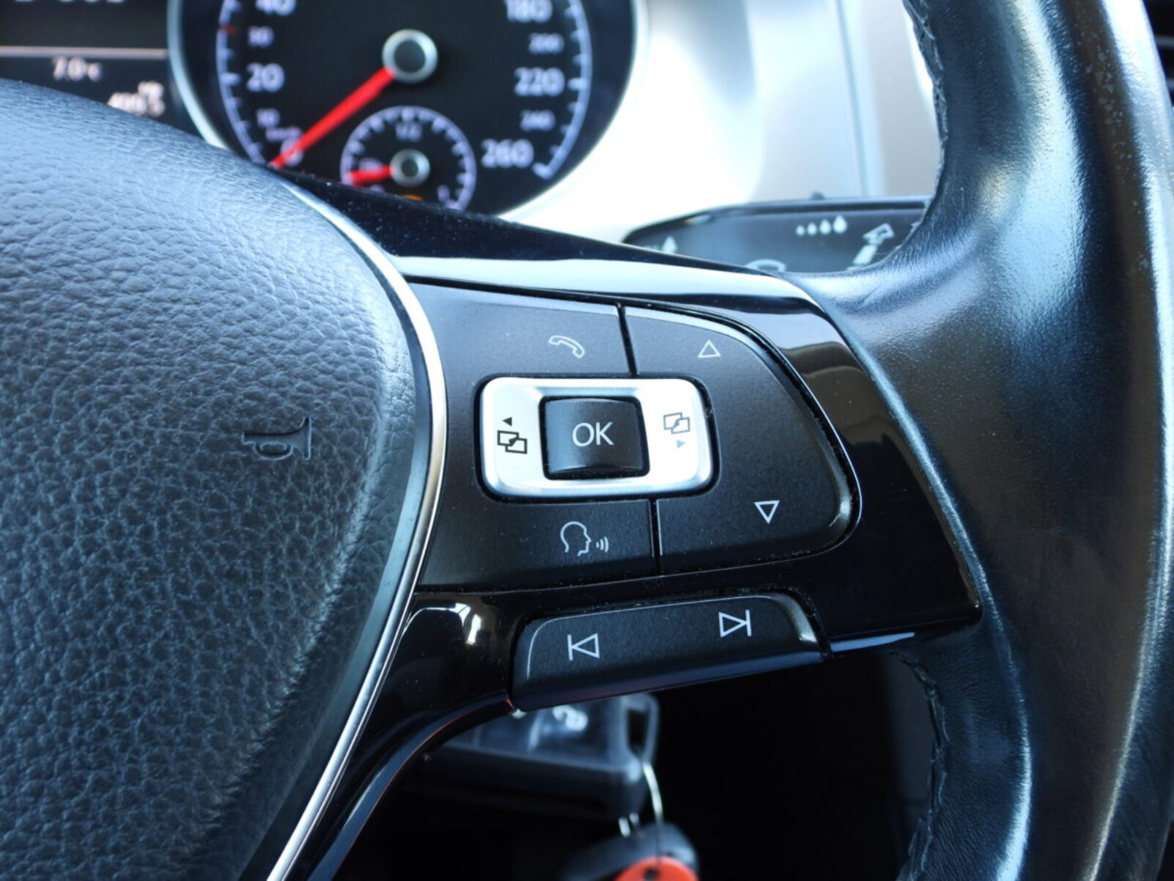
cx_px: 587
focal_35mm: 44
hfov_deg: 42.9
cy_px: 440
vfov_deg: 32.9
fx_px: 1492
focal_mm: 7.9
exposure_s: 1/30
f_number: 3.2
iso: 180
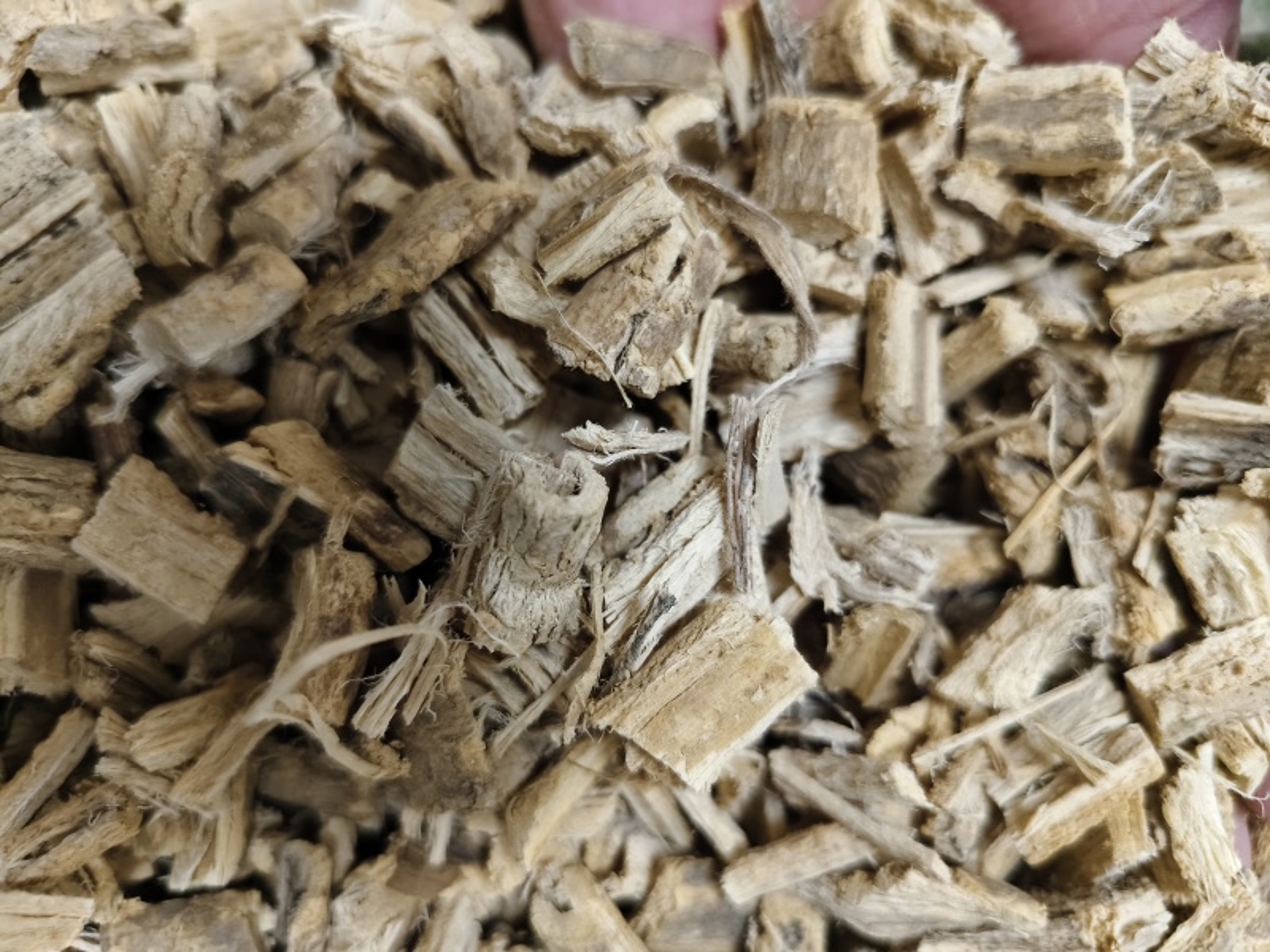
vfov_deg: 58.9
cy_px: 476
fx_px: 844
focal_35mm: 23
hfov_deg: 73.9
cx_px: 635
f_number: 1.88
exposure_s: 1/247
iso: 4429
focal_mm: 5.56
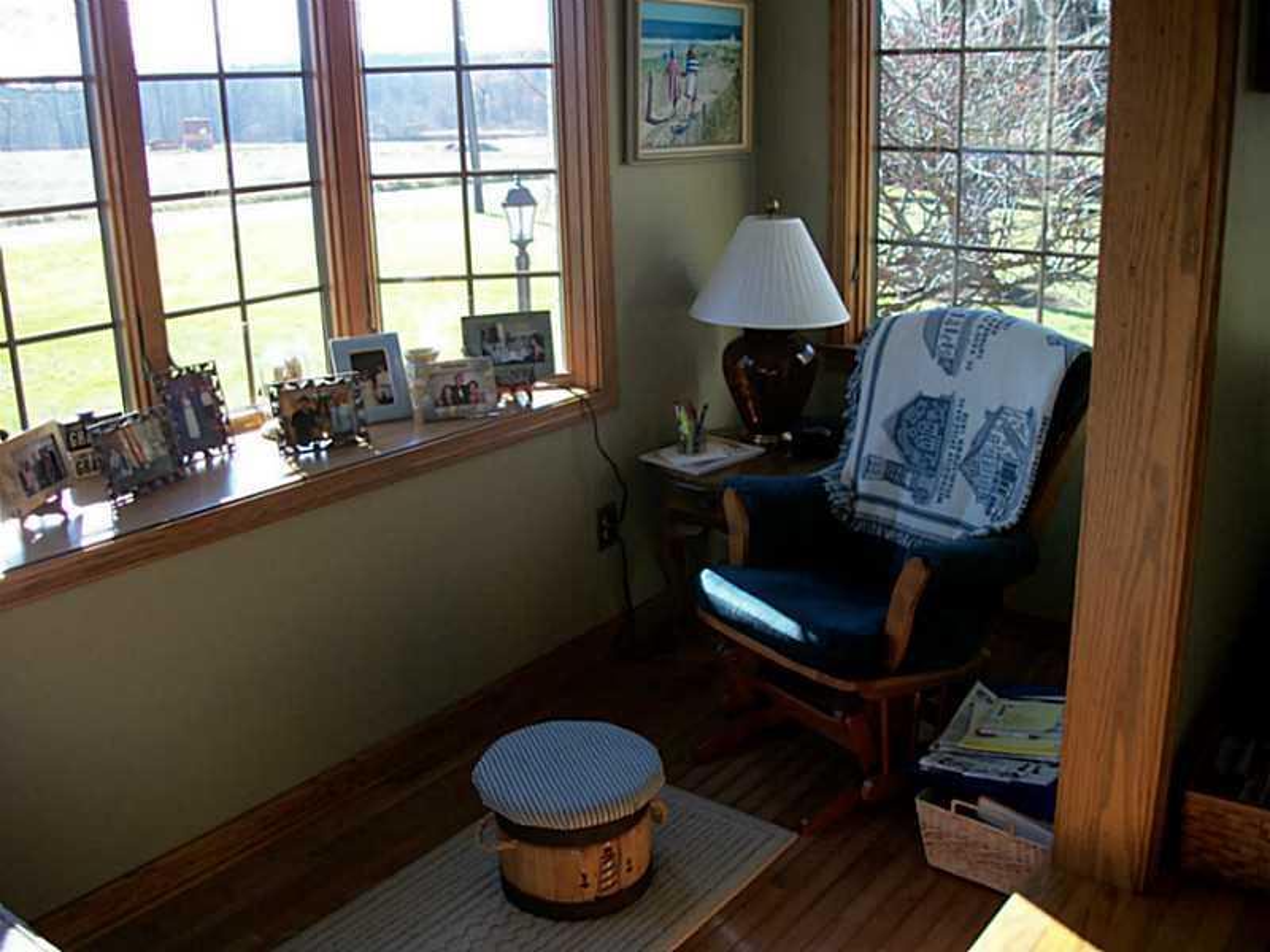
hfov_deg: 56.8
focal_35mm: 32
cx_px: 635
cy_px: 476
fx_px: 1174
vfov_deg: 44.2
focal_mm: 5.7
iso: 80
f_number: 2.9
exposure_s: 1/100
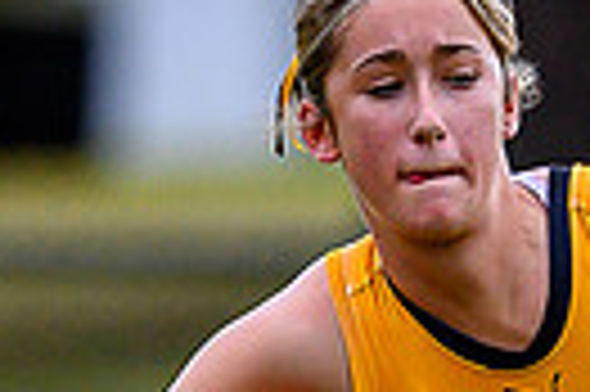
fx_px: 74231
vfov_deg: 0.3
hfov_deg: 0.5
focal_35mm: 4535
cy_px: 534
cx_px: 452
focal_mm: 500
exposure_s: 1/1600
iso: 1250
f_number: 4
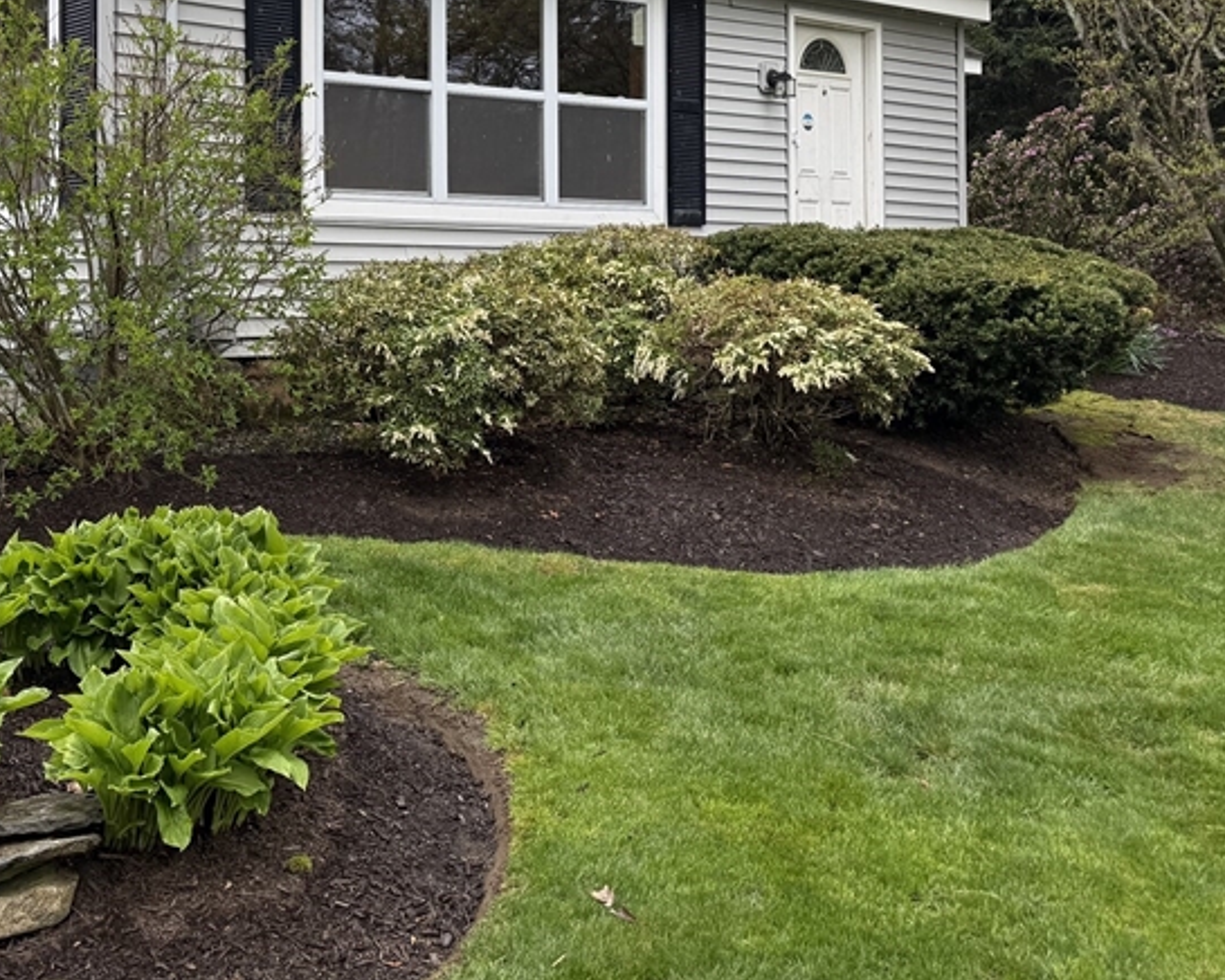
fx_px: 1595
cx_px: 200
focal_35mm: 44
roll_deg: -0.2
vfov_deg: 33.5
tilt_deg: +1.3
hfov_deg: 39.9
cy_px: 247
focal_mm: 6.76
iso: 100
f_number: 1.78
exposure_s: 1/920
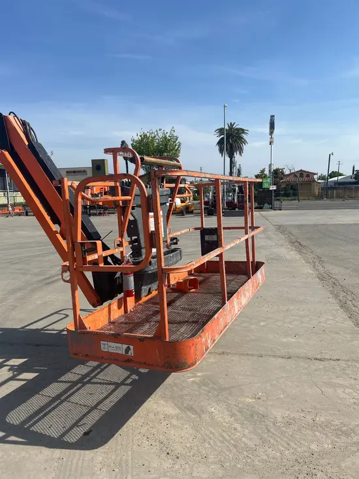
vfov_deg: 67.3
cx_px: 180
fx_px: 359
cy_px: 240
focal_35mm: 26
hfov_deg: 53.1
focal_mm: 5.7
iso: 50
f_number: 1.5
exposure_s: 1/5319
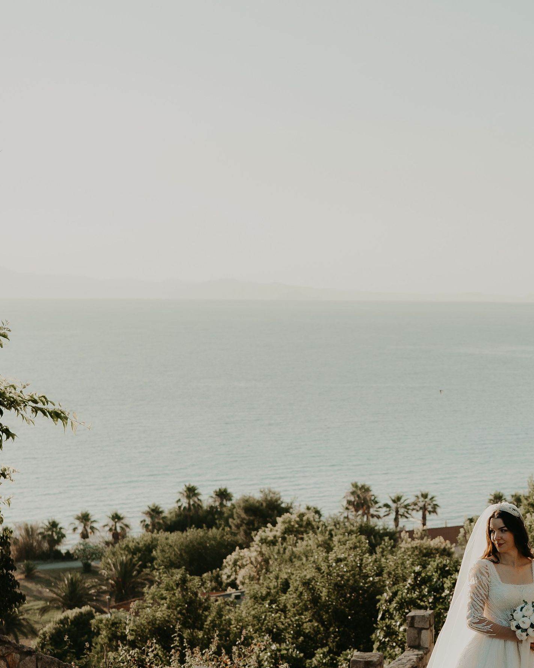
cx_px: 427
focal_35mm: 71
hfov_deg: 21.3
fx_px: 1403
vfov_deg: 26.7
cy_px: 403
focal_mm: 35
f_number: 3.2
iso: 100
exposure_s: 1/640
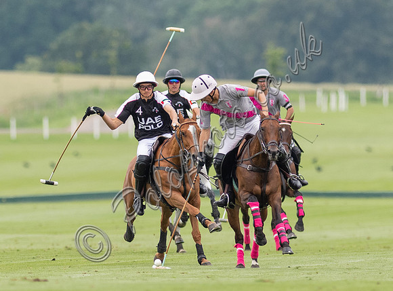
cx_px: 211
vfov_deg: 1.4
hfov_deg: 1.8
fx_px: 12234
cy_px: 191
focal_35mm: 1083
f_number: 2.8
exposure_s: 1/2500
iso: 400
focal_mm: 300
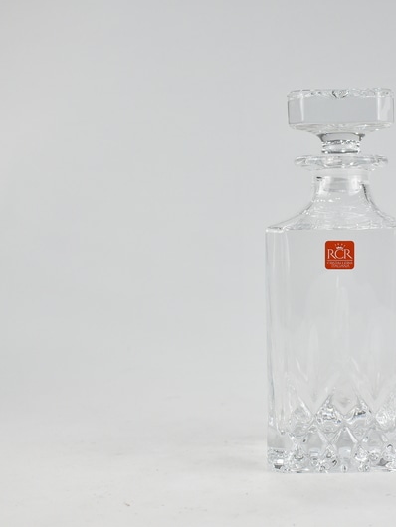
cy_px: 263
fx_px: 1128
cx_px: 342
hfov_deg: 19.6
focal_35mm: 74
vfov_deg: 26.3
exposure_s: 1/160
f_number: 6.3
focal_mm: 34
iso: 800
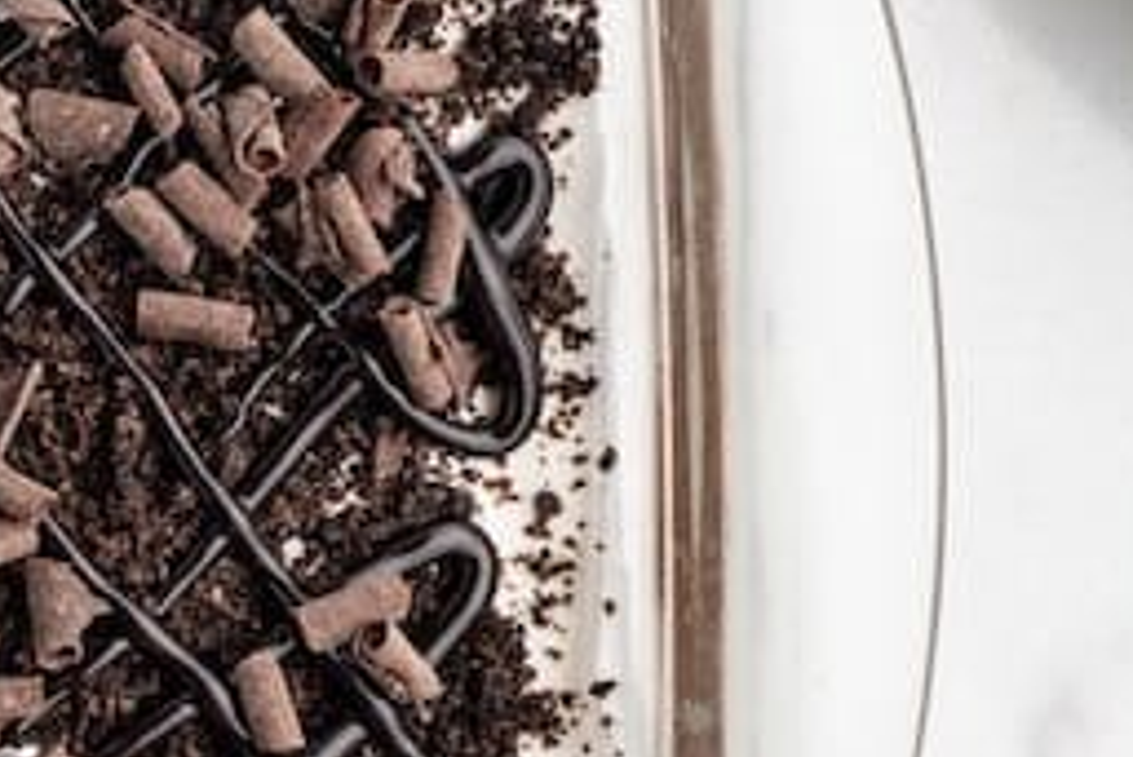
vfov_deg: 5.9
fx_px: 7368
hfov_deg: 8.3
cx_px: -1252
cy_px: 412
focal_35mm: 234
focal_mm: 50
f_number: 13
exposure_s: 1/200
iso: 125
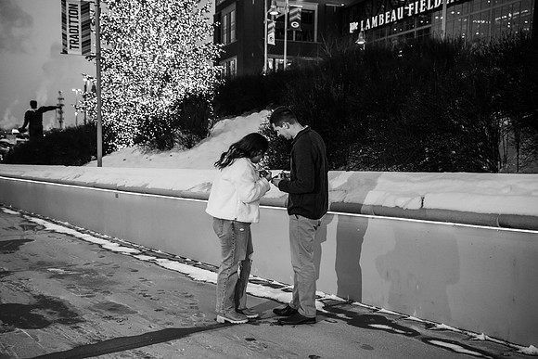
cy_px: 180
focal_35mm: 42
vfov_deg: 31.9
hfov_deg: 46.4
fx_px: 628
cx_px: 269
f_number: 4.5
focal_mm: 42
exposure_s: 1/200
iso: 1000
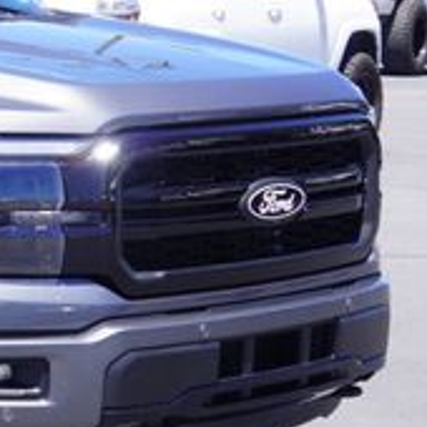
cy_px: 236
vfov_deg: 11.0
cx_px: -332
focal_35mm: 159
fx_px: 2213
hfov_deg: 10.4
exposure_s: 1/100
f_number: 8
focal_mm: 33
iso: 100
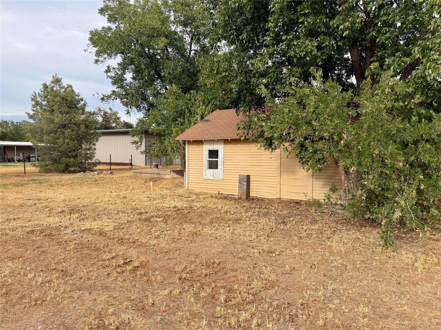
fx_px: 306
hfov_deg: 71.6
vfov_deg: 56.8
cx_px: 220
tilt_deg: -3.4
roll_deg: -3.1
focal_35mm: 24
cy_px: 165
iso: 80
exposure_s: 1/1585
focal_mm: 6.76
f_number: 1.78
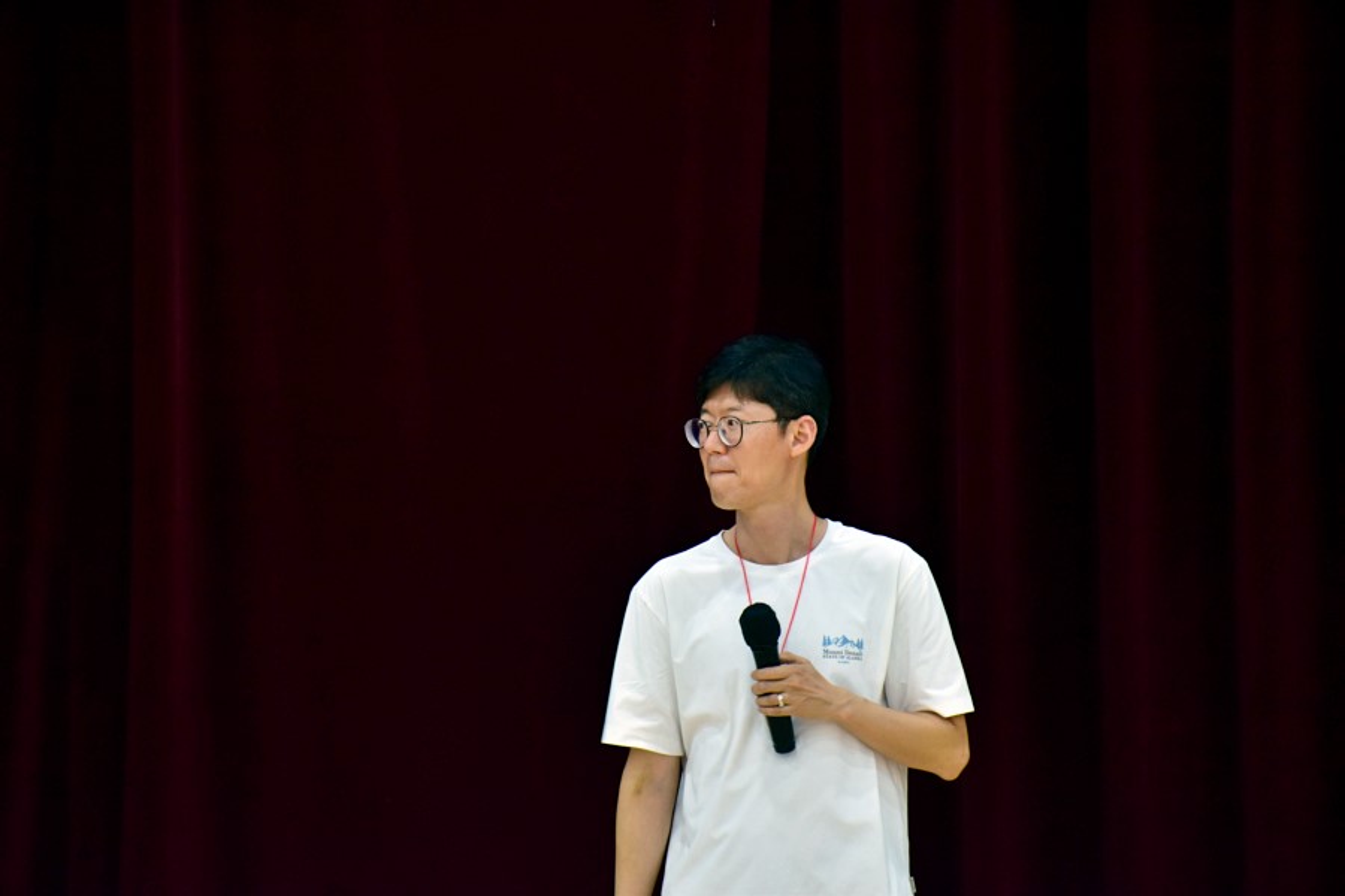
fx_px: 11207
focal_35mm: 300
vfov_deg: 4.6
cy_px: 448
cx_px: 672
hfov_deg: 6.9
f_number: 6.3
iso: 800
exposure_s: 1/50
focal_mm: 200
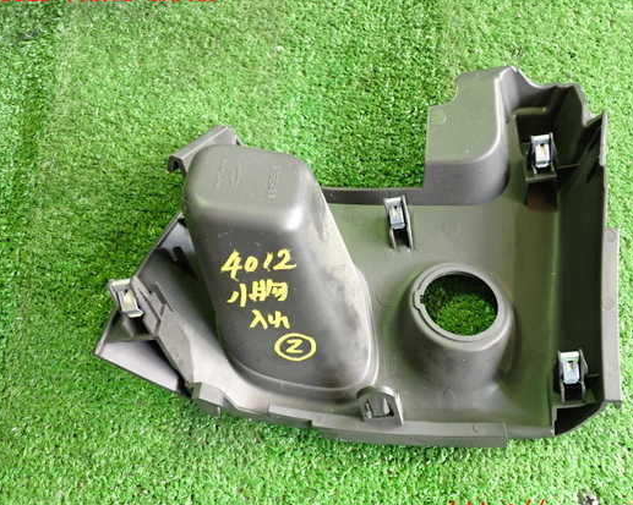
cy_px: 253
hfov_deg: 52.7
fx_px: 637
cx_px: 360
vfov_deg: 43.3
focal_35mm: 34
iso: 400
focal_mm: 5.4
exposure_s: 1/30
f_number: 2.3
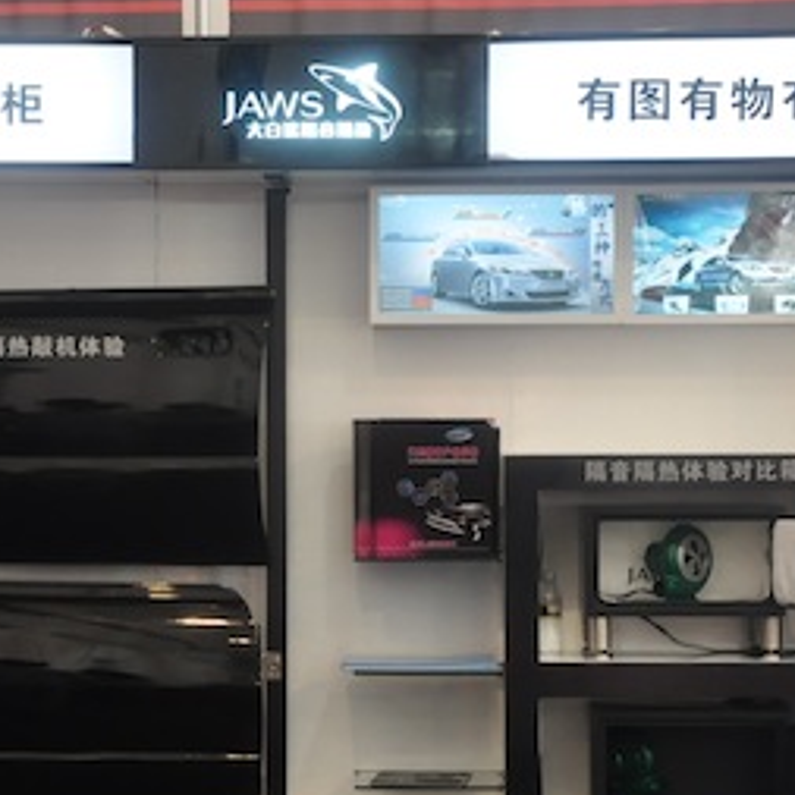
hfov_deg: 13.5
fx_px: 3352
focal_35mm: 129
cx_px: 302
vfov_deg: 13.5
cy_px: 454
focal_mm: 40
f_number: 7.1
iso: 1000
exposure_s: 1/30
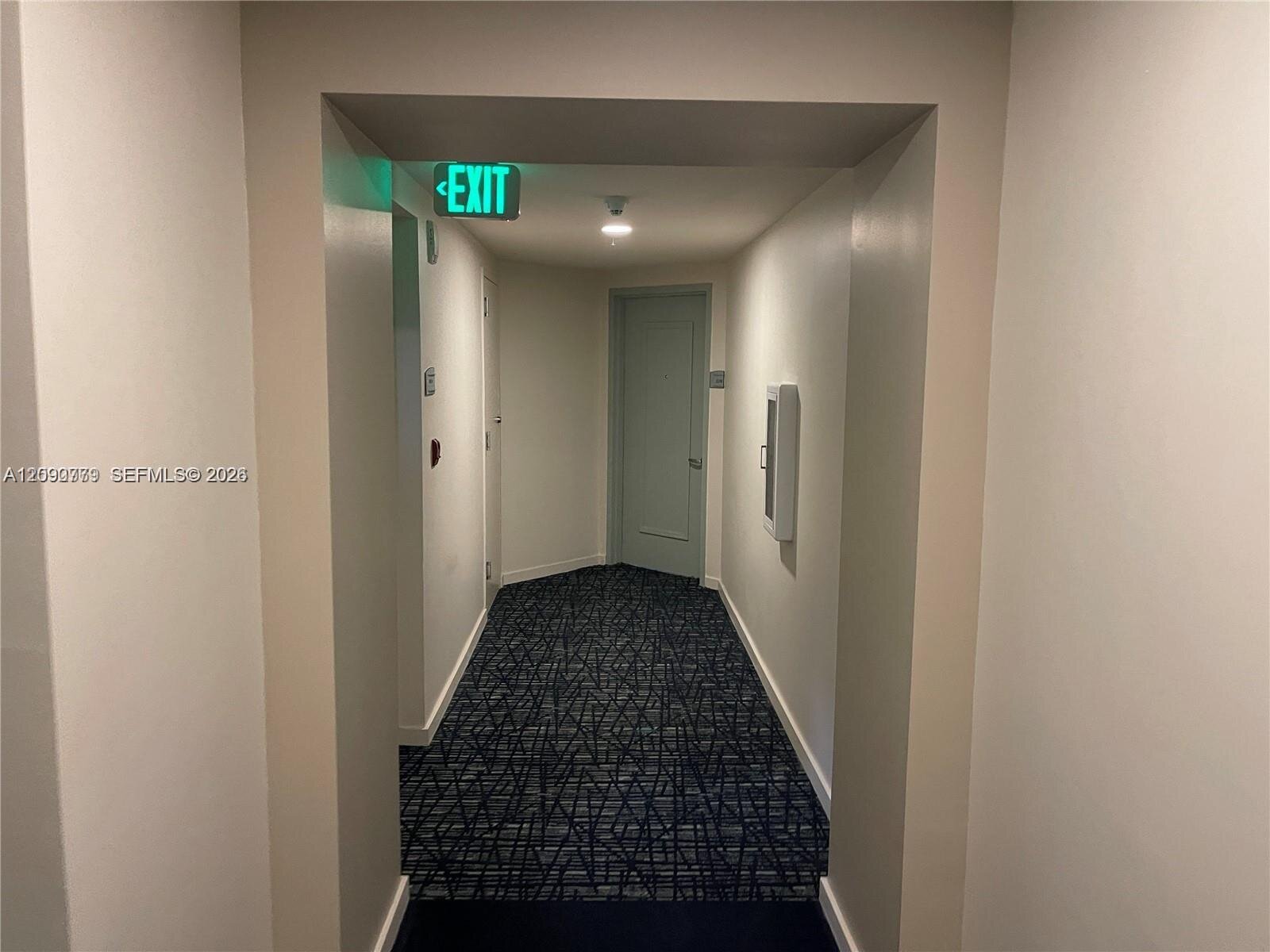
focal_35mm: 25
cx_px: 635
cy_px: 476
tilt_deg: -9.0
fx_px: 917
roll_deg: -0.4
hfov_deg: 69.4
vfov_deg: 54.9
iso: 400
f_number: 1.6
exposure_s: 1/60
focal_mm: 5.1
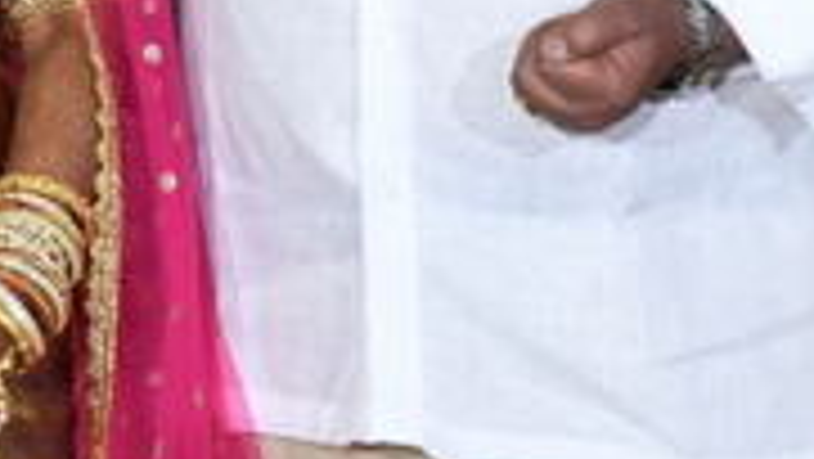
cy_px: -304
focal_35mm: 280
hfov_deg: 7.5
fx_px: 6046
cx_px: -522
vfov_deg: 4.3
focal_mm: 46
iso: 1600
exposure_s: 1/125
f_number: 5.6
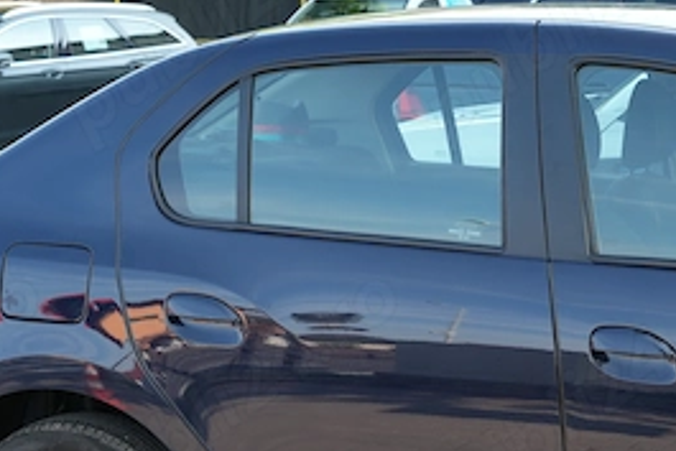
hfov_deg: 18.1
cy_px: 364
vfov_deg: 12.1
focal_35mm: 113
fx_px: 2123
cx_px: 411
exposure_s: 1/80
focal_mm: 50
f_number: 4.5
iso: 100
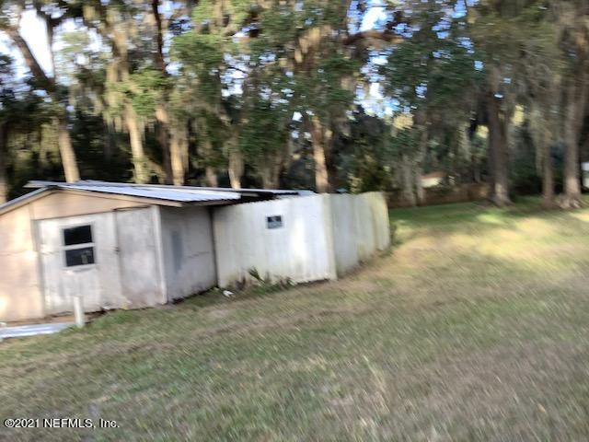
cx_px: 294
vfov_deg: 45.4
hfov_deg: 58.4
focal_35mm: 31
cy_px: 221
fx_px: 527
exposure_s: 1/120
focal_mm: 3.3
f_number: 2.4
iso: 32
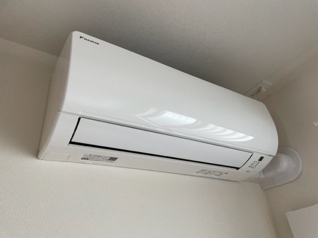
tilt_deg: +29.8
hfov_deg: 67.3
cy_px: 119
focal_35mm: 26
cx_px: 159
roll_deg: +10.2
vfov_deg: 53.1
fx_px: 239
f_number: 1.6
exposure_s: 1/121
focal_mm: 4.2
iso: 50
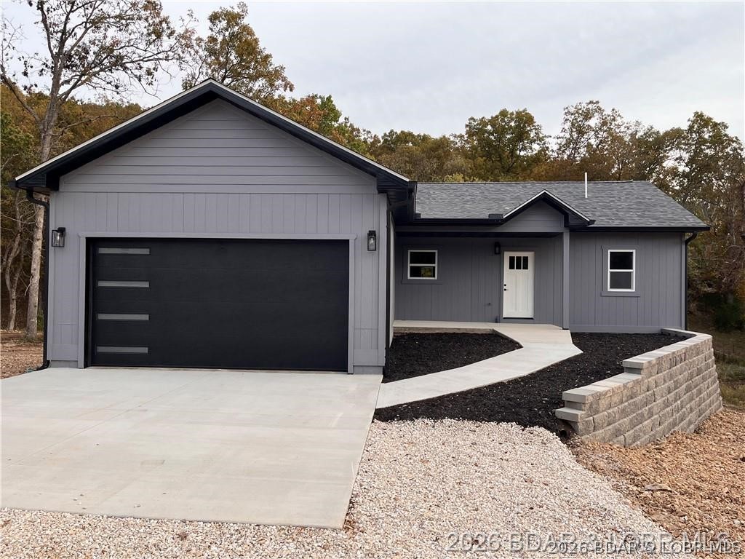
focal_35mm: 26
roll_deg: +0.0
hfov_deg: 67.3
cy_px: 280
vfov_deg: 53.1
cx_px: 372
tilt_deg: -0.1
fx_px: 560
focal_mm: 5.1
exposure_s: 1/497
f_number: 1.6
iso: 50
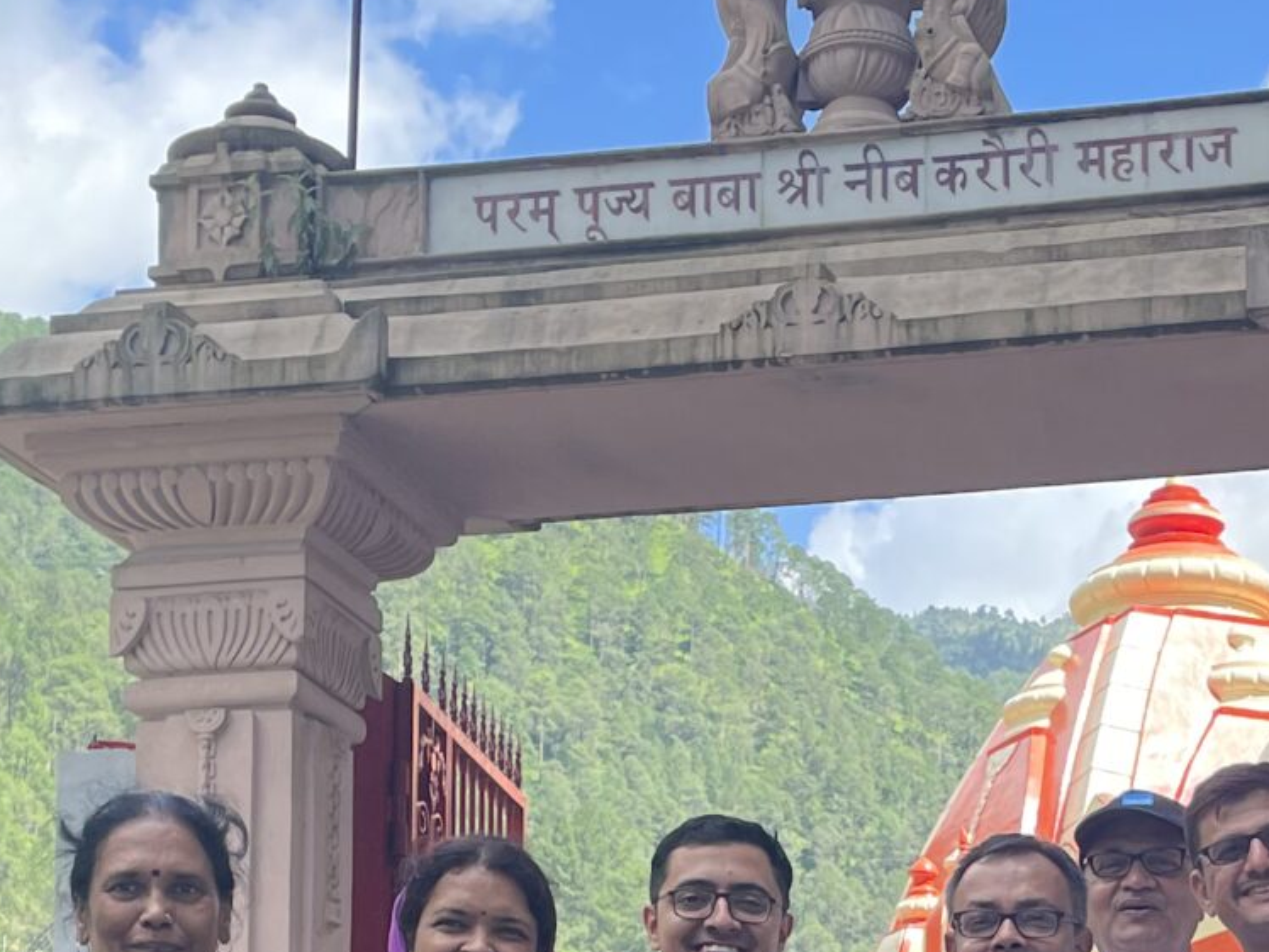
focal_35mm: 89
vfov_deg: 15.9
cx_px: 1004
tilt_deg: +6.7
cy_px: 1168
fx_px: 3263
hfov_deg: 21.7
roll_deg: +0.0
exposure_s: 1/666
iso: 32
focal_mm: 4.2
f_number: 1.6
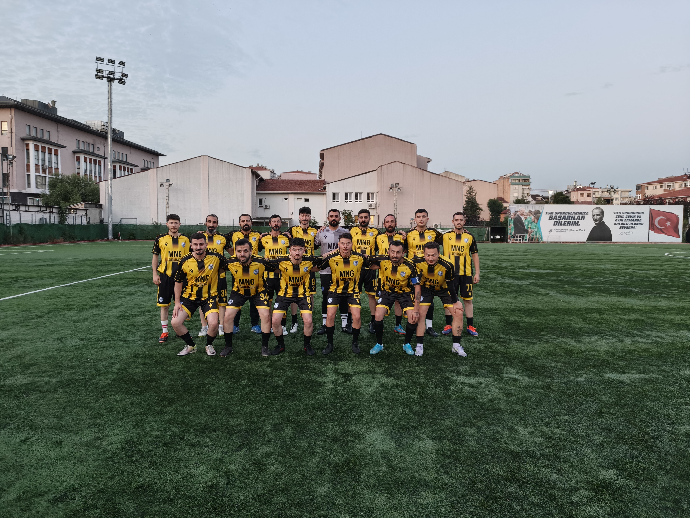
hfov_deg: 73.9
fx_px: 458
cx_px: 345
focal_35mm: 23
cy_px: 259
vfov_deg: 58.9
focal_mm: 5.56
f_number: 1.8
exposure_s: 1/50
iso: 281
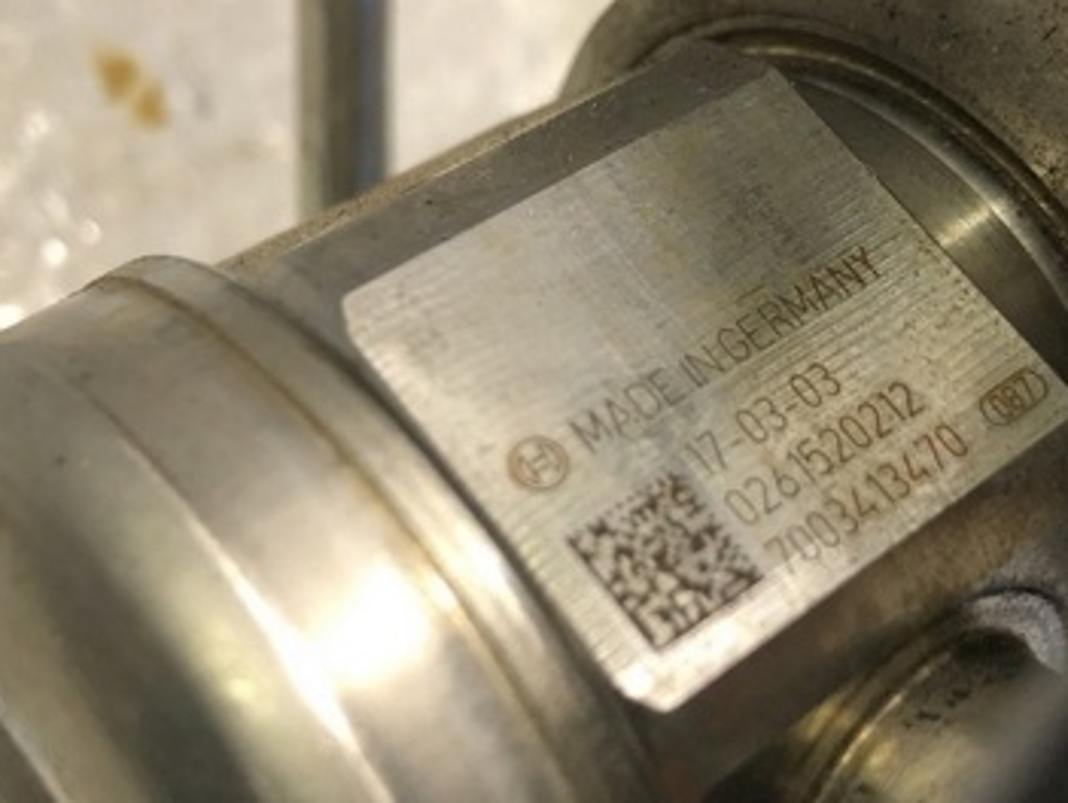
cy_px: 450
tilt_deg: -57.6
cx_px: 517
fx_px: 1575
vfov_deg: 28.6
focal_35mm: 51
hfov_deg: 37.5
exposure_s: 1/33
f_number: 1.8
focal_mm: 4
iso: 40
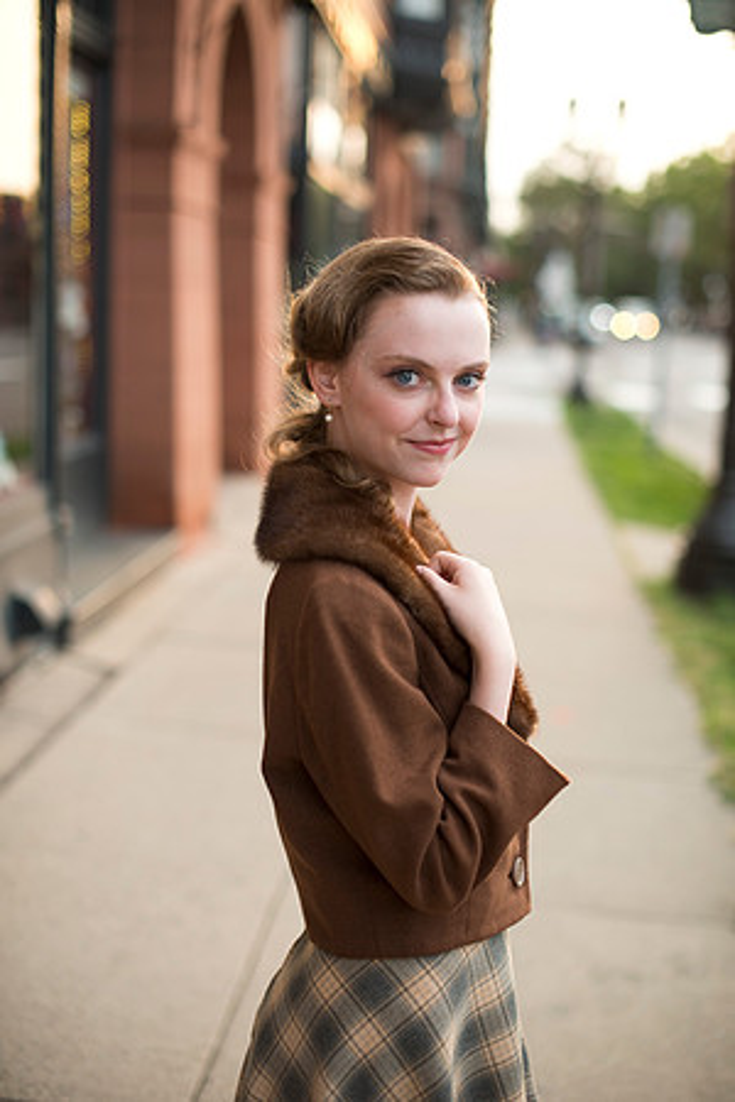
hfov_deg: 27.0
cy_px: 551
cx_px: 368
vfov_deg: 39.6
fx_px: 1531
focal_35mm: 50
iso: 200
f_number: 2
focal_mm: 50
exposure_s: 1/400
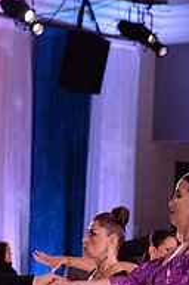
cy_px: 368
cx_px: 38
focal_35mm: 258
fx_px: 2039
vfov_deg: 7.9
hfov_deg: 5.3
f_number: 5
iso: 2000
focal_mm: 86
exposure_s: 1/250
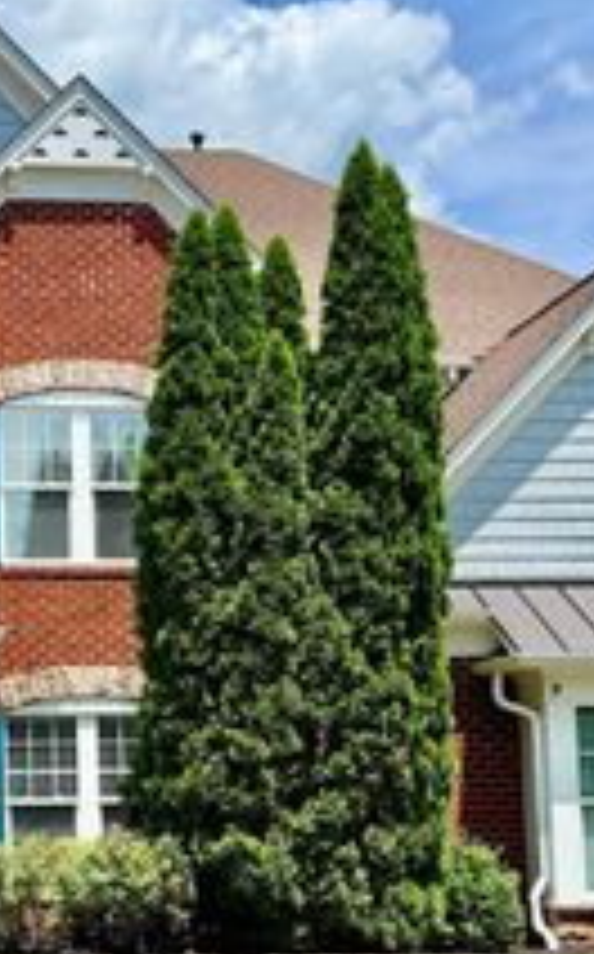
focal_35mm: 60
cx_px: 14
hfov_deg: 20.9
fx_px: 1558
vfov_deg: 33.5
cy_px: 682
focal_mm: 6.76
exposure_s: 1/4405
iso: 100
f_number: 1.78
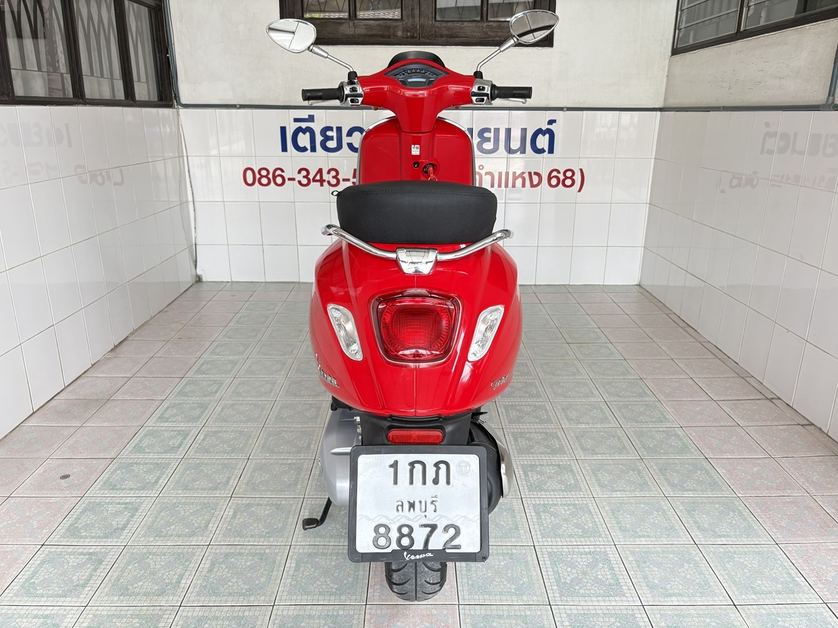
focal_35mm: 26
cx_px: 419
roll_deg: +0.1
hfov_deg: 67.3
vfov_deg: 53.1
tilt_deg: -18.0
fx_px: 629
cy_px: 314
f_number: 1.6
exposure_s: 1/86
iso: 125
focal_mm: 5.96
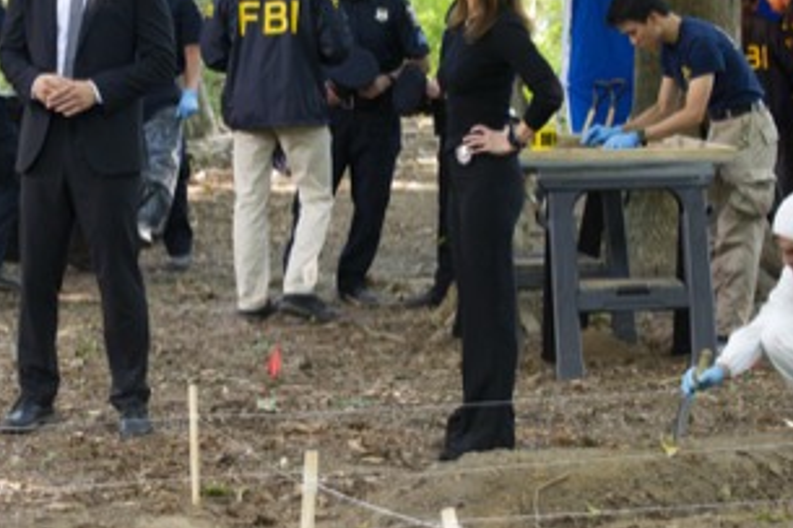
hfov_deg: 15.6
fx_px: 2884
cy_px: 260
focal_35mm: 131
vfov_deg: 10.5
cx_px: 322
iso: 3200
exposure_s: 1/250
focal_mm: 80
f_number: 6.3
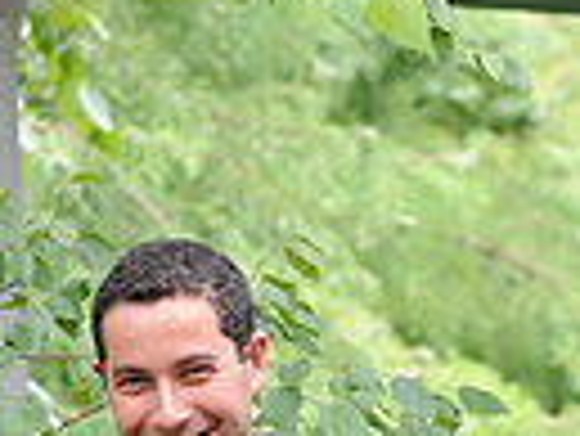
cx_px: 360
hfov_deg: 5.1
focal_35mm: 389
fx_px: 6524
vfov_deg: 3.8
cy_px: 845
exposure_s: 1/125
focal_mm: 90
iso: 500
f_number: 5.6
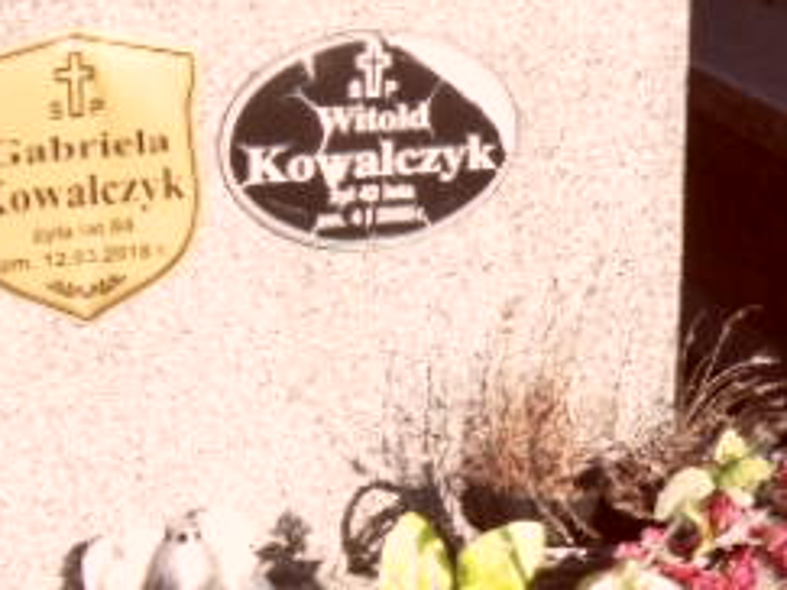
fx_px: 3068
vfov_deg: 11.0
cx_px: 1156
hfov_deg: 13.8
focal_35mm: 135
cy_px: 253
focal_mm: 5.3
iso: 80
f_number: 3.4
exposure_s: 1/500
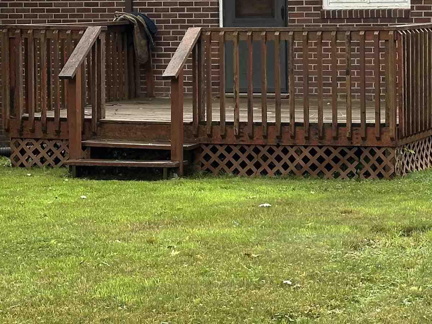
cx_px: 428
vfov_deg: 11.9
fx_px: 1548
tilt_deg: -2.1
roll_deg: +0.5
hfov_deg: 15.6
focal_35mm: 124
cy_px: 80
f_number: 1.78
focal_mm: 6.86
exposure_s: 1/463
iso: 64
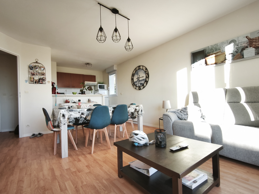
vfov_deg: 74.7
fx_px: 127
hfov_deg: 90.7
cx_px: 115
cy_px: 102
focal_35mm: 17
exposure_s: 1/25
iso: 50
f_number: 2.2
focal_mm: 1.91
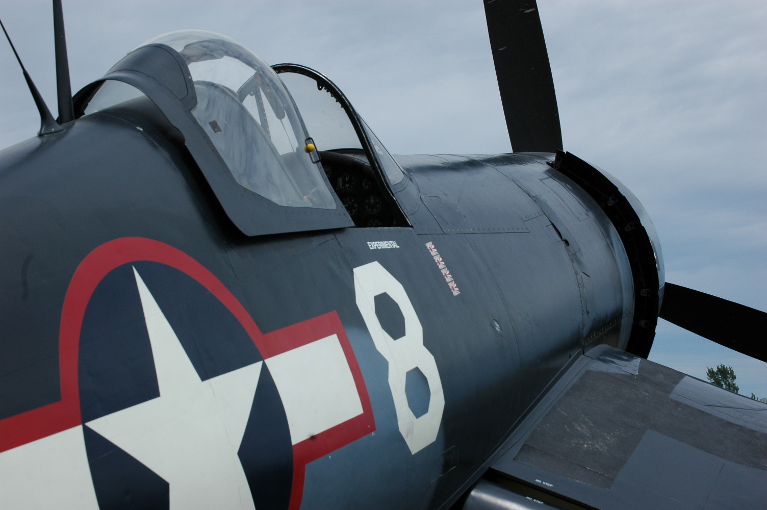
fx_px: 1756
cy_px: 255
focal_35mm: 82
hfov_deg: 24.6
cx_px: 384
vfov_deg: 16.5
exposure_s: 1/640
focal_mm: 55
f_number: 14
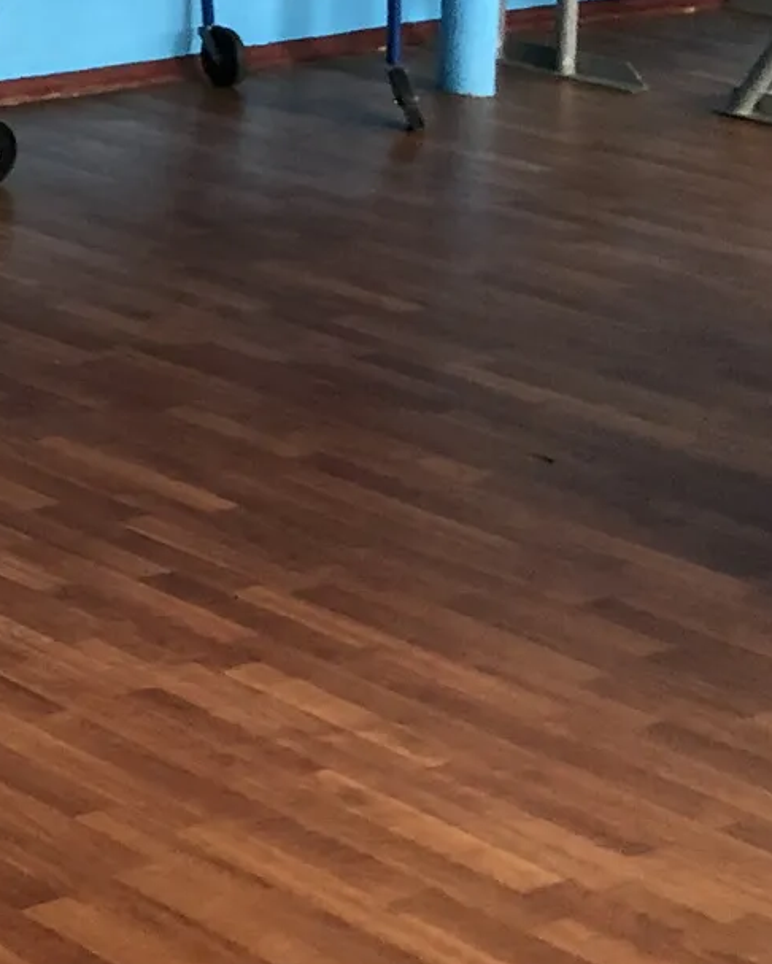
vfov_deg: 16.9
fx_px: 3083
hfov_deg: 11.7
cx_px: -1071
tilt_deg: -4.2
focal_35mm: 108
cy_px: -251
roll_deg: -0.1
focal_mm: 4
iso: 64
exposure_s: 1/17
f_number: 1.8
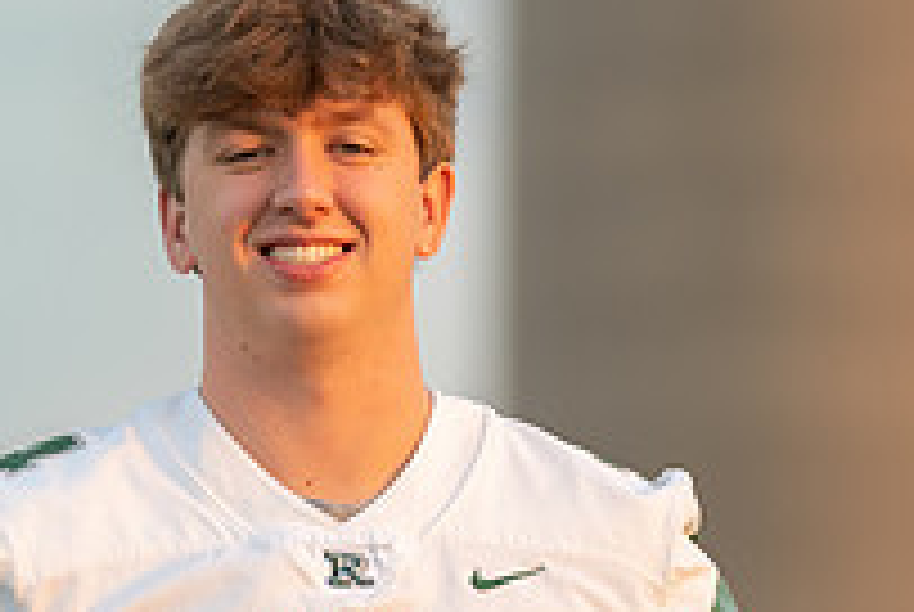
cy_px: 614
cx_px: 441
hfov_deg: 4.7
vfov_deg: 3.2
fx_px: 11111
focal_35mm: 437
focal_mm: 147
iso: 200
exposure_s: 1/320
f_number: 2.8
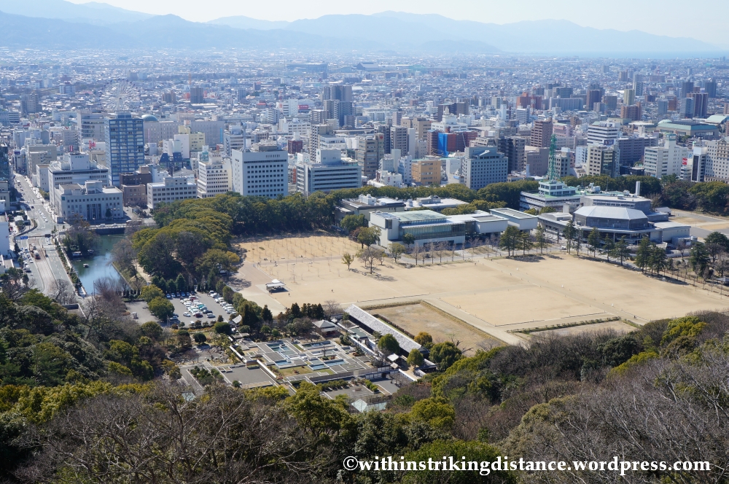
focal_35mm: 45
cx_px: 364
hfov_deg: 43.7
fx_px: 910
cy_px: 242
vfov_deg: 29.8
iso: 200
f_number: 13
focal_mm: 30
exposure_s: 1/200
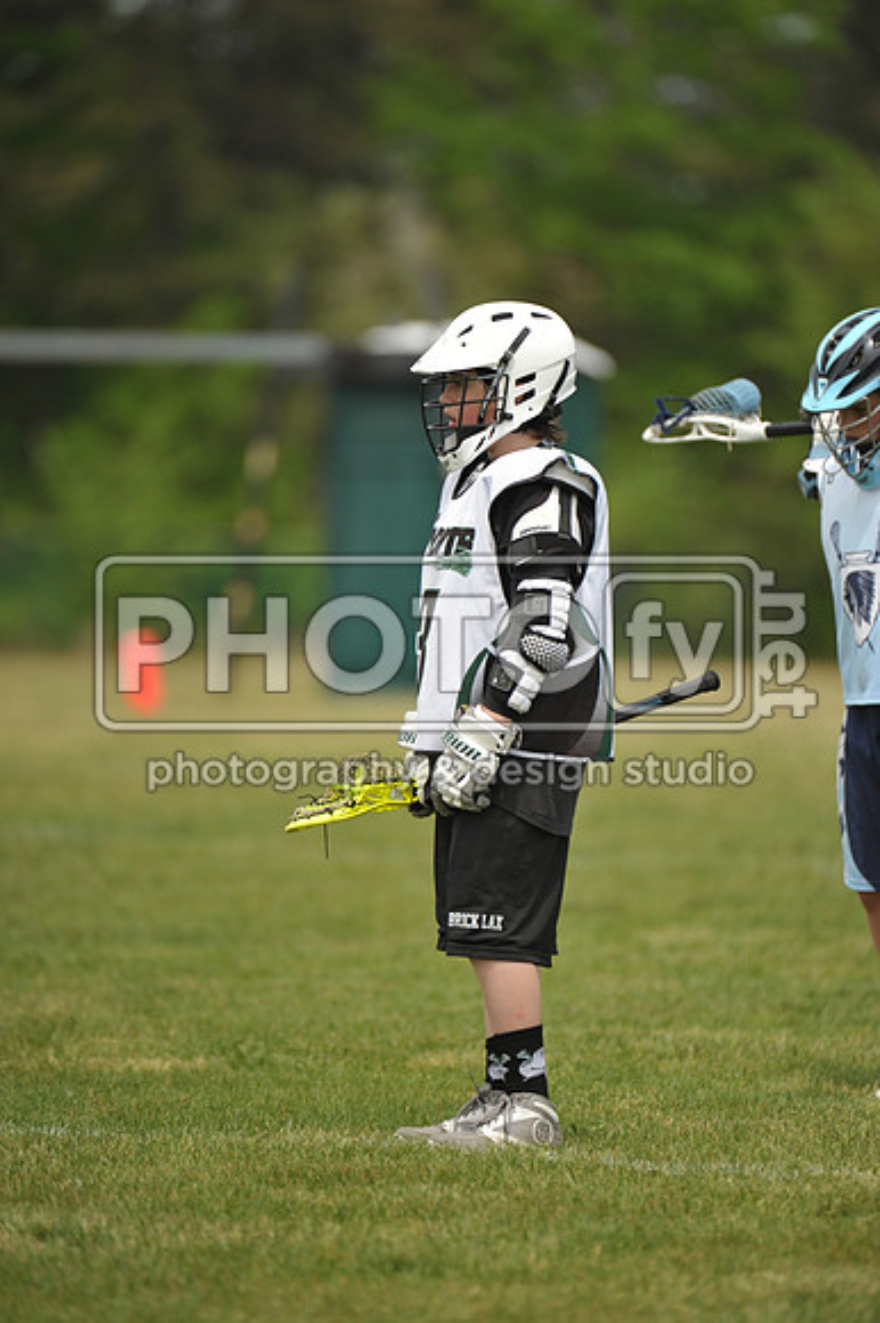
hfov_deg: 3.4
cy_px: 662
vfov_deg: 5.2
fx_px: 14683
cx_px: 440
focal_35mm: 400
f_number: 4
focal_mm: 400
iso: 800
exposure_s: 1/3200
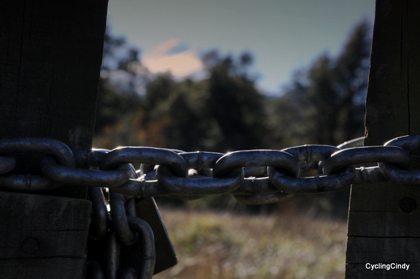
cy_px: 140
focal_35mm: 98
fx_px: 1137
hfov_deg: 20.9
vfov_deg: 14.0
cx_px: 210
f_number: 16
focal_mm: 65
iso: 200
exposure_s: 1/125
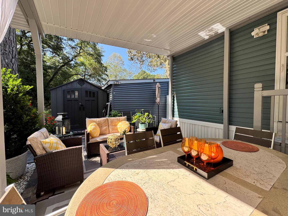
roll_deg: -0.3
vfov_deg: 85.7
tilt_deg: -1.9
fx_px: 116
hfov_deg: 102.1
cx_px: 144
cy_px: 108
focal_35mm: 14
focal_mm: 2.22
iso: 40
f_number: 2.2
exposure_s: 1/224
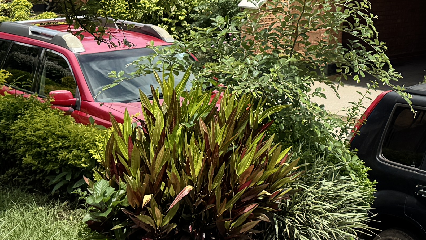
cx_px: 608
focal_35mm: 93
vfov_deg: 12.2
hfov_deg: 20.2
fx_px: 1050
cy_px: -156
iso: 80
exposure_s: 1/4950
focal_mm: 6.76
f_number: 1.78
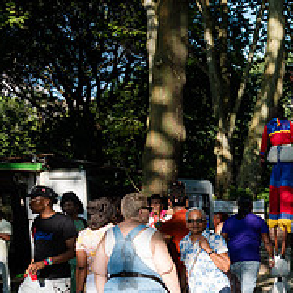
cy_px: 261
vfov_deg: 23.4
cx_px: 440
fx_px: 689
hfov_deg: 20.5
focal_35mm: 72
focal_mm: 26
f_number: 4
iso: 400
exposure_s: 1/1000
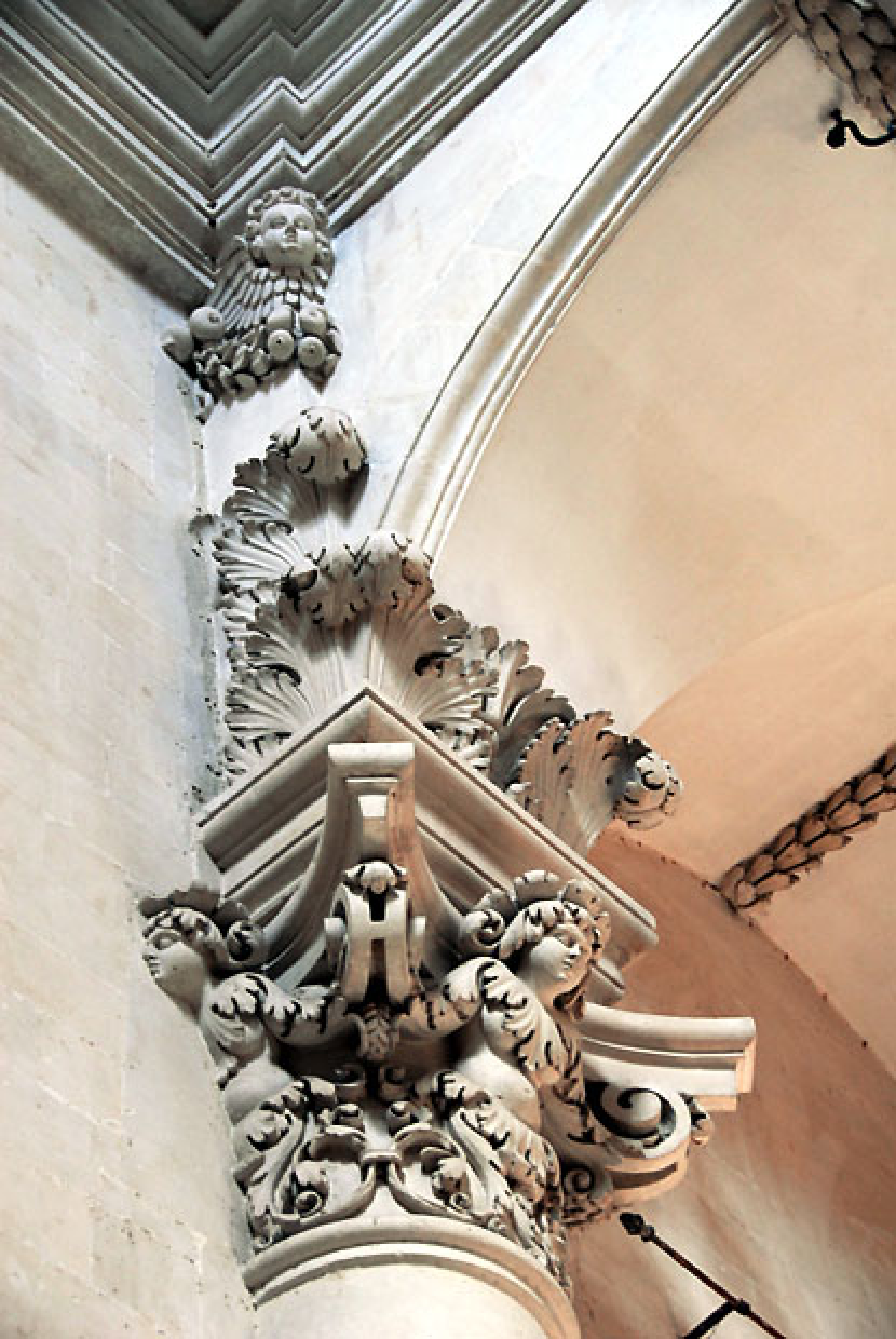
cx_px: 448
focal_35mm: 84
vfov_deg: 24.2
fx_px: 3127
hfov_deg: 16.3
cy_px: 670
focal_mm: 56
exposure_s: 1/50
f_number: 4.8
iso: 400
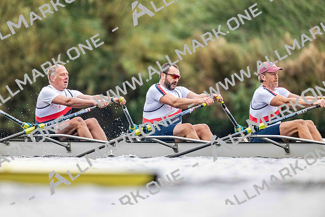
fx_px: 5418
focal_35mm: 600
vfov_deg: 2.3
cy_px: 108
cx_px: 162
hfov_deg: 3.4
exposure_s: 1/2500
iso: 5000
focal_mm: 600
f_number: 4
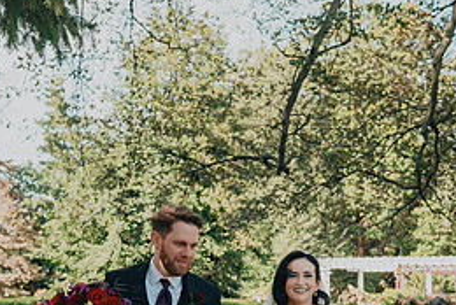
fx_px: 989
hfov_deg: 25.9
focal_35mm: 78
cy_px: 313
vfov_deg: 17.1
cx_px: 293
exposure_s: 1/400
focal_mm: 35
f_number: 4
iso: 400
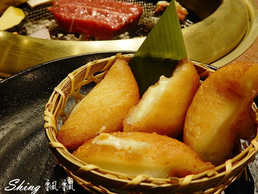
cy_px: 99
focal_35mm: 37
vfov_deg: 38.7
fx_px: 276
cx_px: 131
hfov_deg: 50.1
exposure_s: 1/30
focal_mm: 6.4
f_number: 4
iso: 220
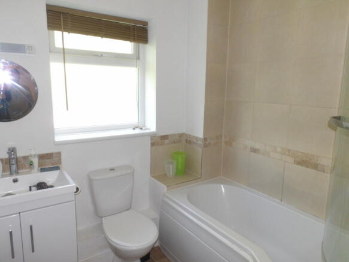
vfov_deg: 56.8
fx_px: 242
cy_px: 131
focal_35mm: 24
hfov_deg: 71.6
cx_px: 174
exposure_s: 1/28
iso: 200
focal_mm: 4.3
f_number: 4.1
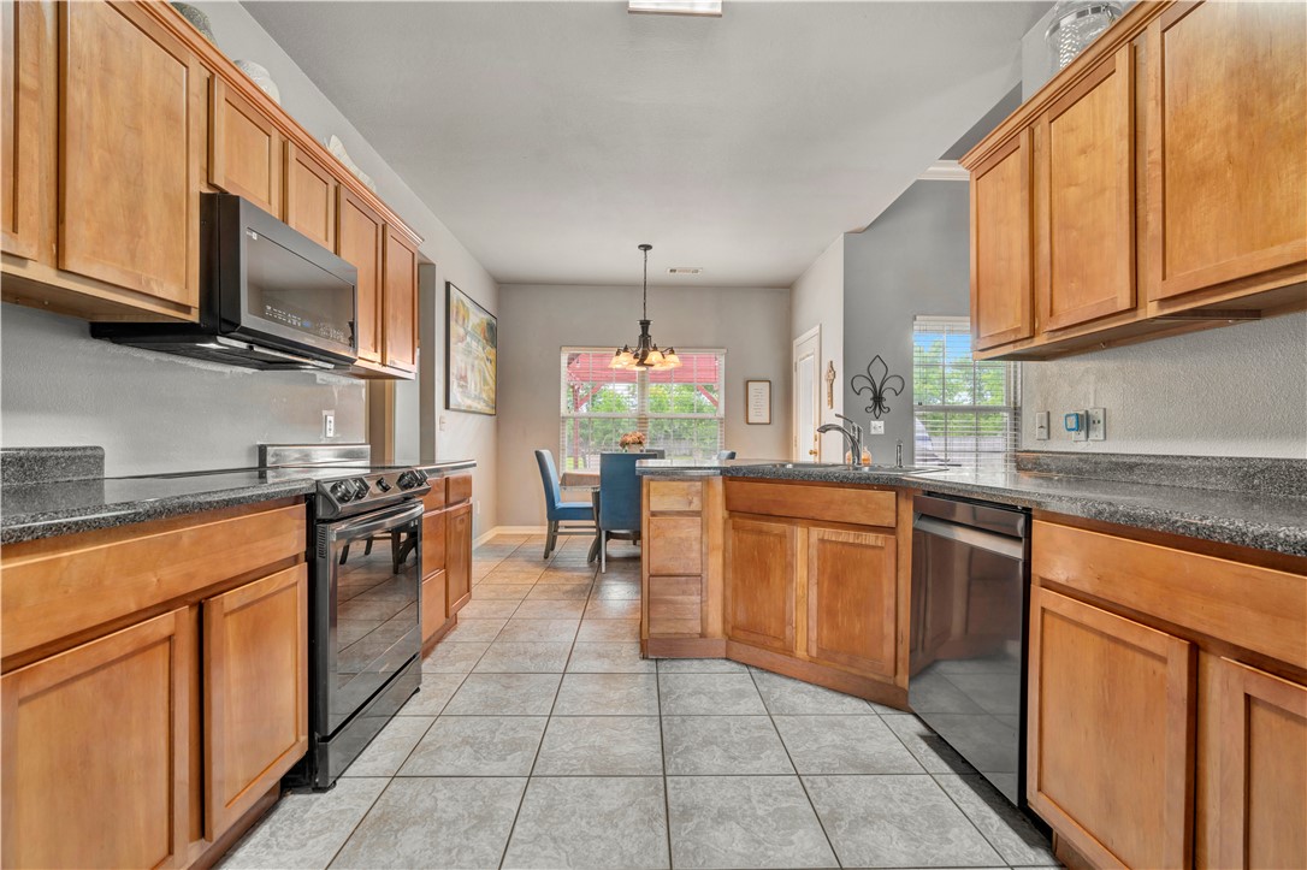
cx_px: 654
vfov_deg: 73.7
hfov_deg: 96.8
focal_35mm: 16
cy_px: 435
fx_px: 581
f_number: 7.1
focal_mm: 16
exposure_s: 1/4
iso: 80
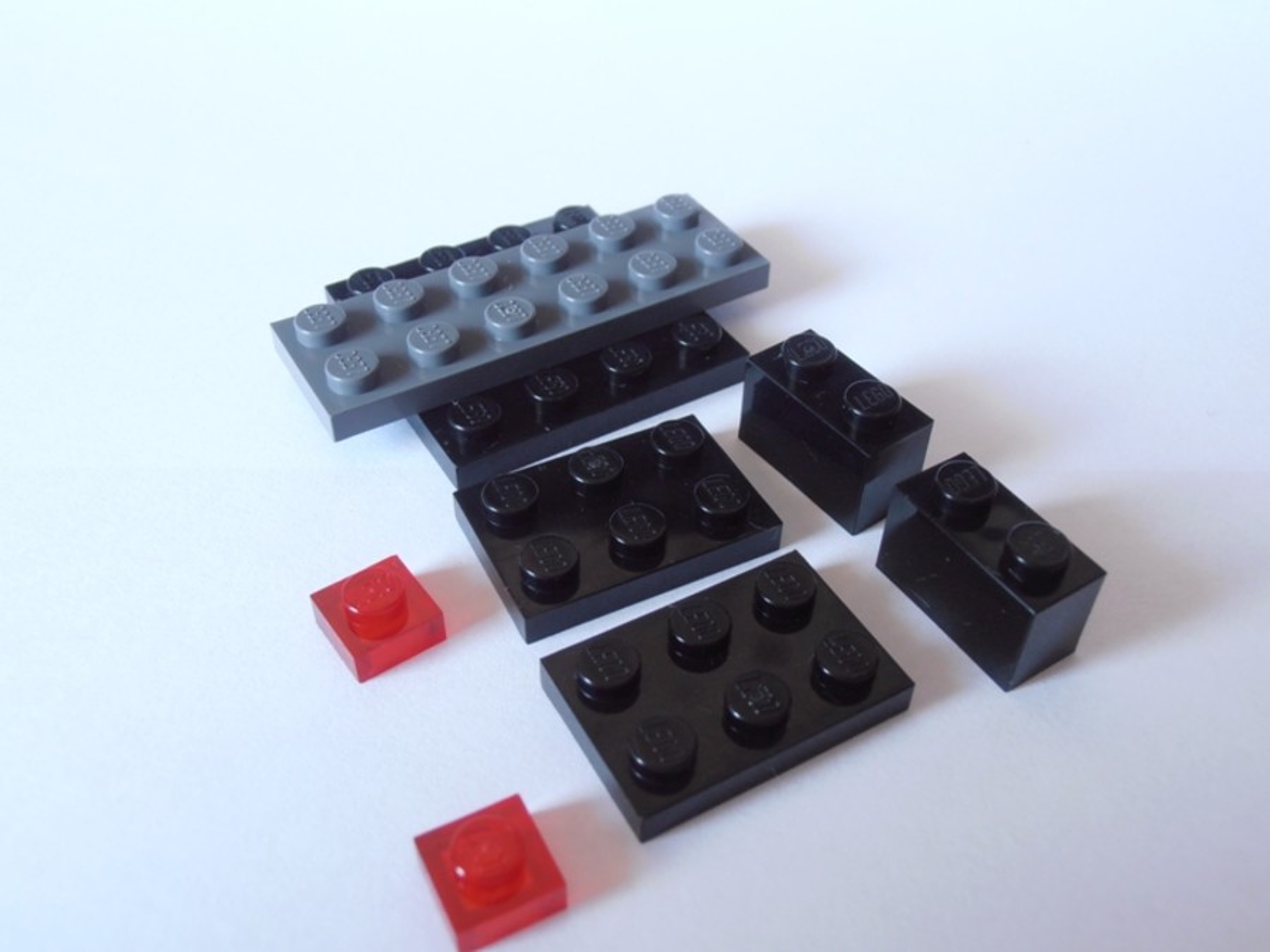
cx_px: 635
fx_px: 1357
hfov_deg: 50.1
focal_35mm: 37
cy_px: 476
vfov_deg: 38.7
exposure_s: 1/15
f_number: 3.9
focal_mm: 6.61
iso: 125
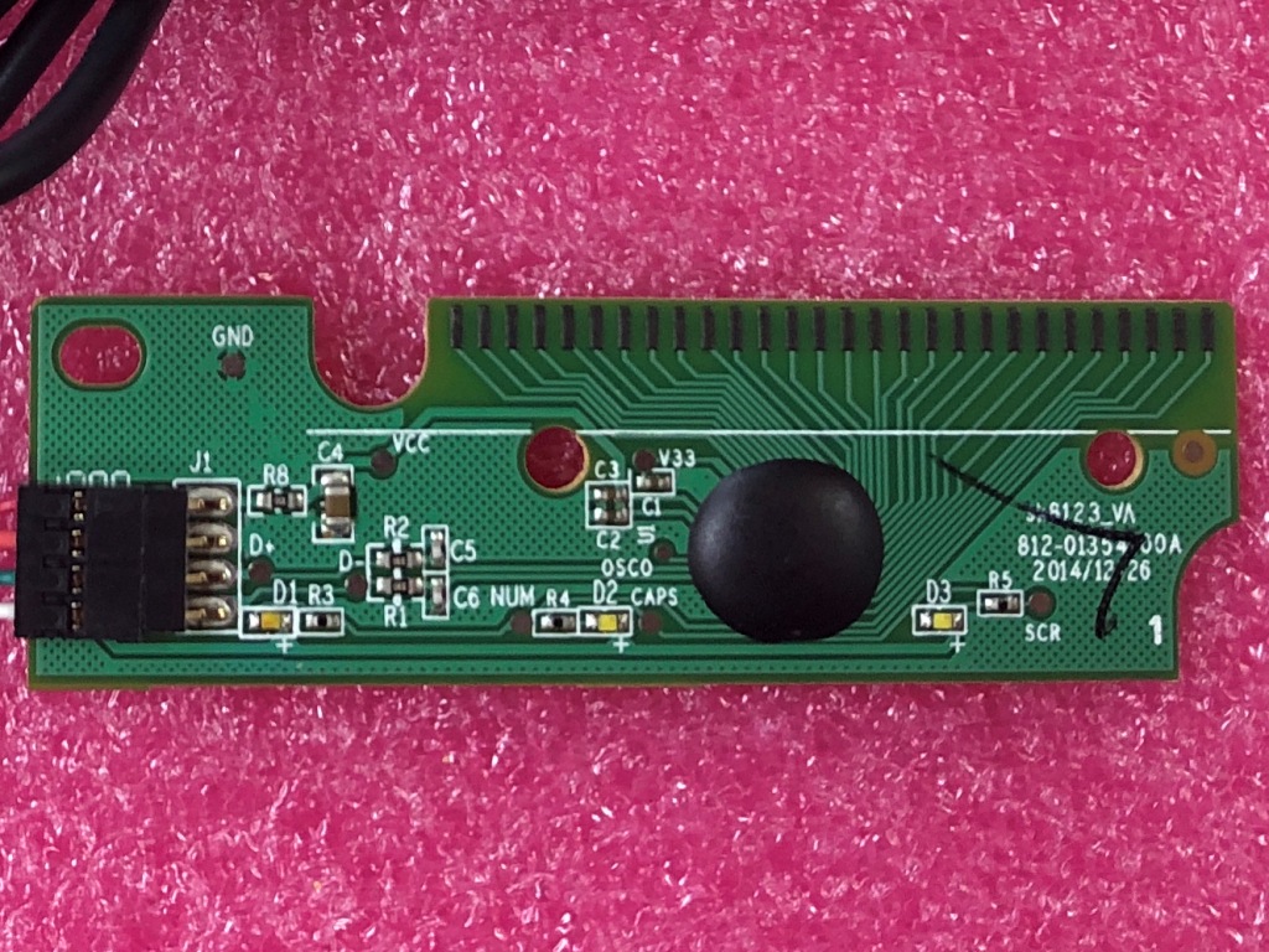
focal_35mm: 28
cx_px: 634
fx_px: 1026
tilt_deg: -85.9
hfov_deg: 63.4
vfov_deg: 49.7
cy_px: 476
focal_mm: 3.99
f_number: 1.8
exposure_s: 1/17
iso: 40
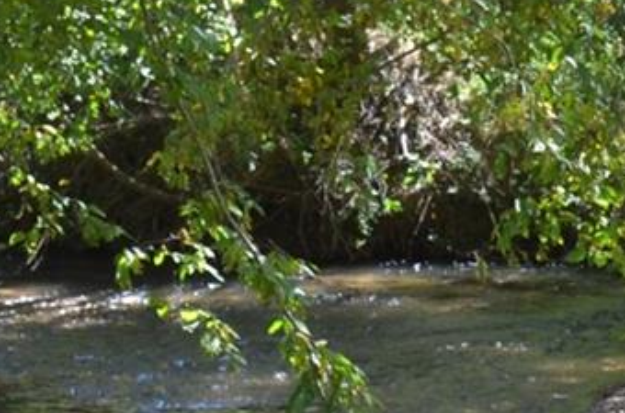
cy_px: 749
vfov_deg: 5.7
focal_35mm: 235
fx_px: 4070
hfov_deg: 8.8
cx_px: 373
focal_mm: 26
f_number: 5.6
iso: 400
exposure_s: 1/125
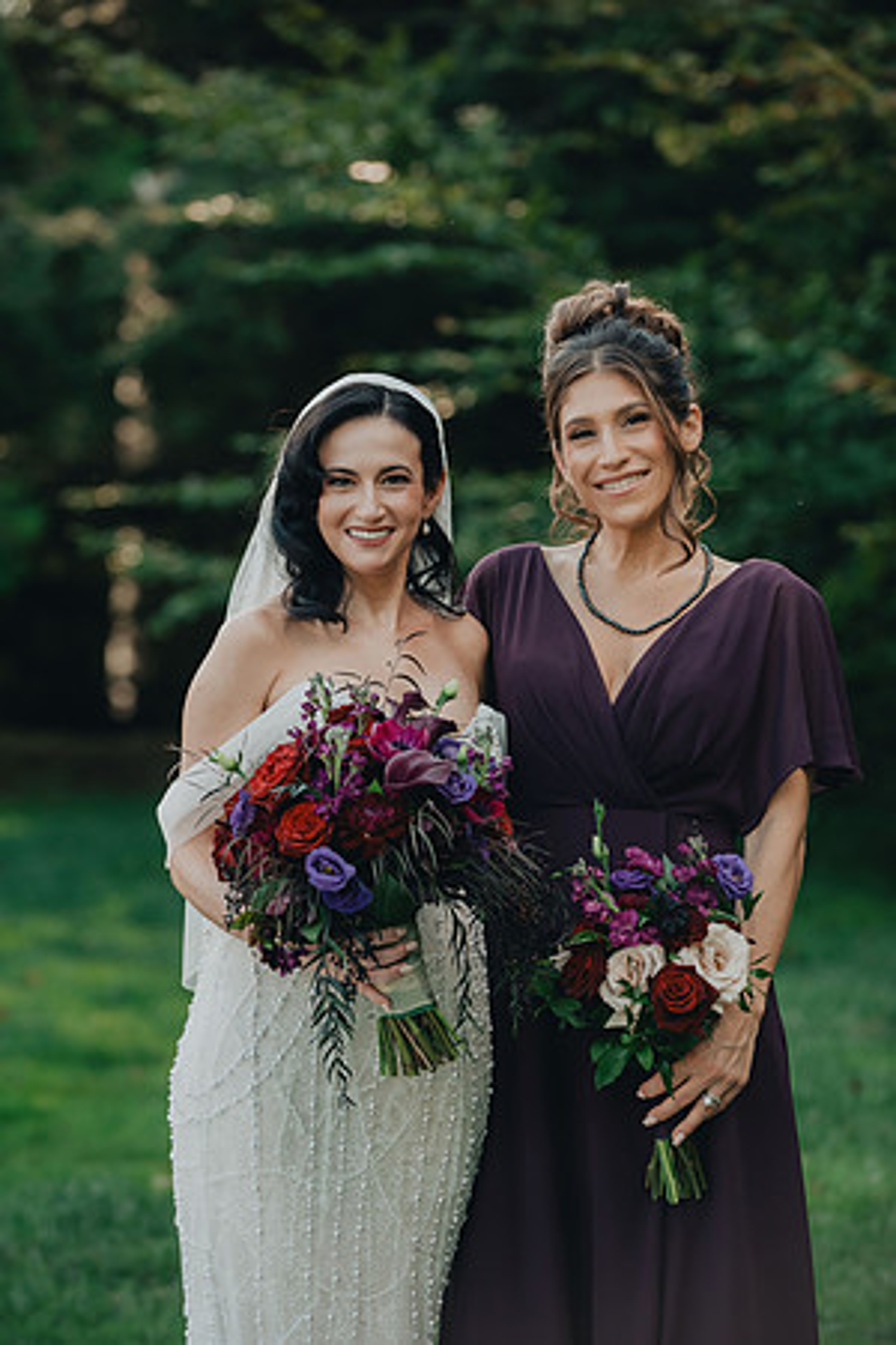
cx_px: 448
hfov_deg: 9.1
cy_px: 672
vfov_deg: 13.7
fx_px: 5600
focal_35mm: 150
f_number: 4
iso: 800
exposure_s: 1/800
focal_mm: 150
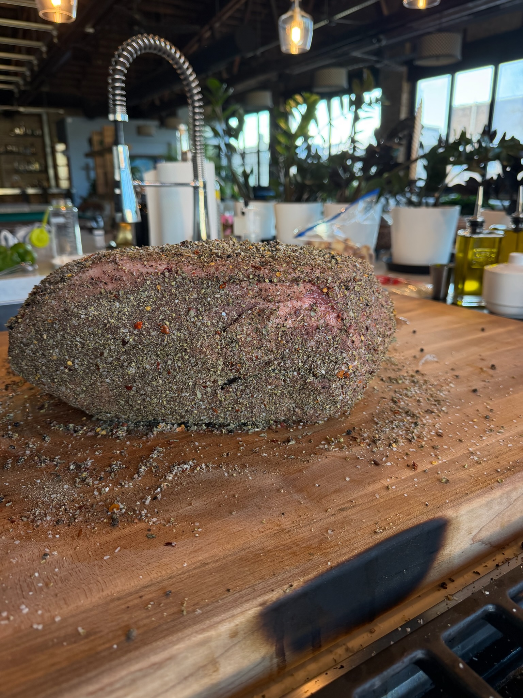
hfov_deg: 56.8
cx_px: 262
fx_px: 483
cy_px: 349
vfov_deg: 71.6
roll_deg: +0.6
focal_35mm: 24
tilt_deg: -16.9
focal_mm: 6.76
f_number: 1.78
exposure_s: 1/142
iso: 200
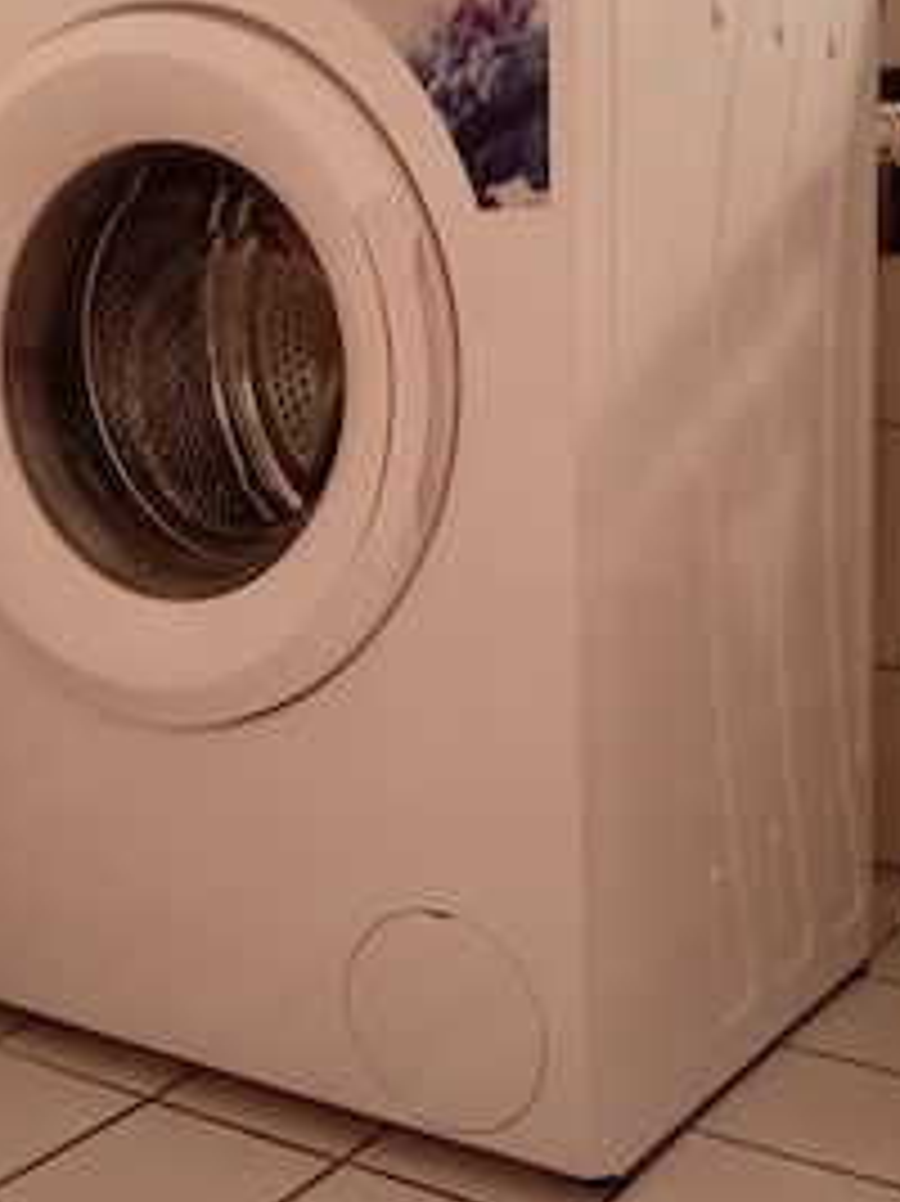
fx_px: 1769
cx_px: 342
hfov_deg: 28.4
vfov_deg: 37.2
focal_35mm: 51
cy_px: 421
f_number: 1.8
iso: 4244
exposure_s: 1/12.5
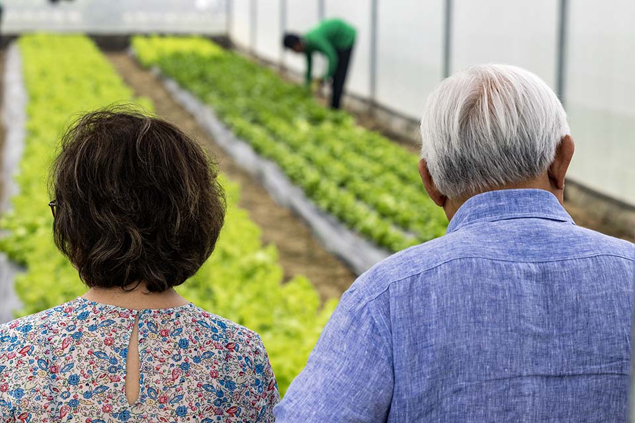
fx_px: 1305
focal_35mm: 74
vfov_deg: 18.4
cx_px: 318
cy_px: 212
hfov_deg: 27.3
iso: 320
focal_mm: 74
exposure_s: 1/320
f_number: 5
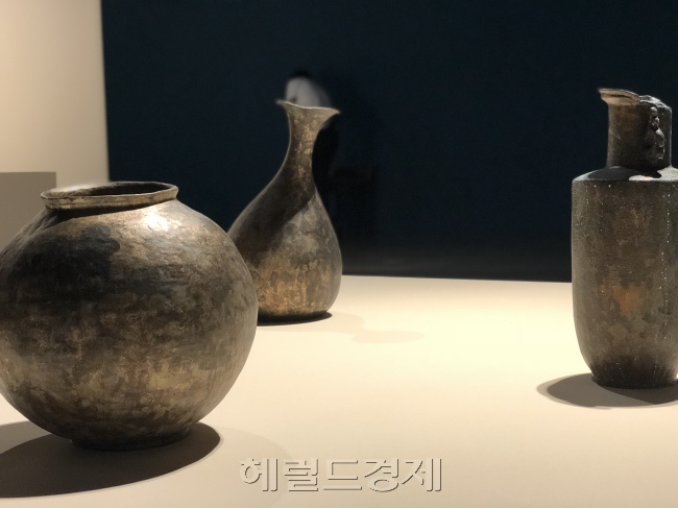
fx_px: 1018
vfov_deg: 28.0
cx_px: 339
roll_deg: +1.4
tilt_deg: -3.6
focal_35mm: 52
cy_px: 254
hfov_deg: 36.8
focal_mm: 6
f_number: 2.4
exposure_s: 1/24
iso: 160
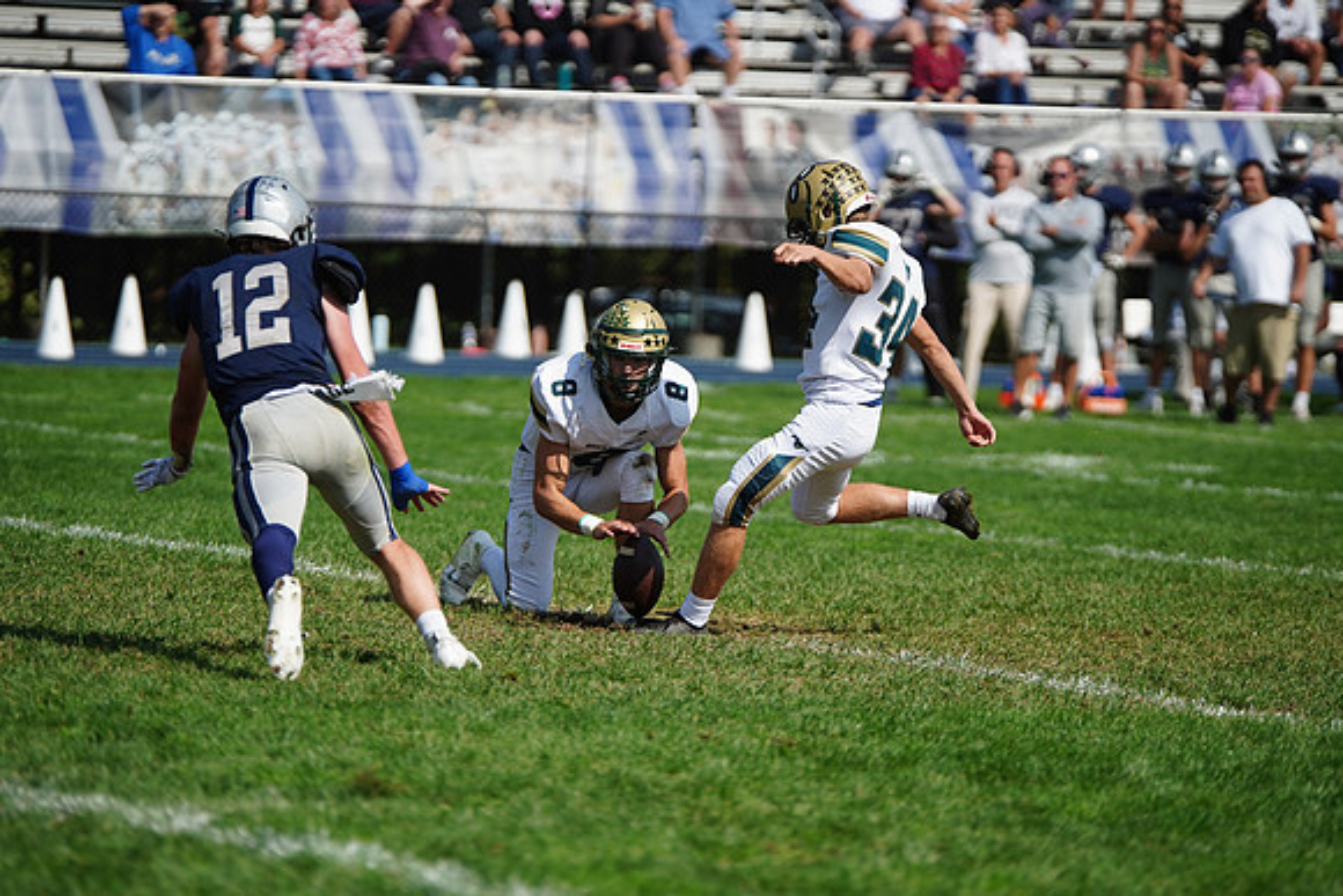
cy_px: 448
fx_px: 8731
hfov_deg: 8.8
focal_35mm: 234
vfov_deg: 5.9
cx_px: 672
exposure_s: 1/6400
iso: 400
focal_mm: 234
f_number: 2.8
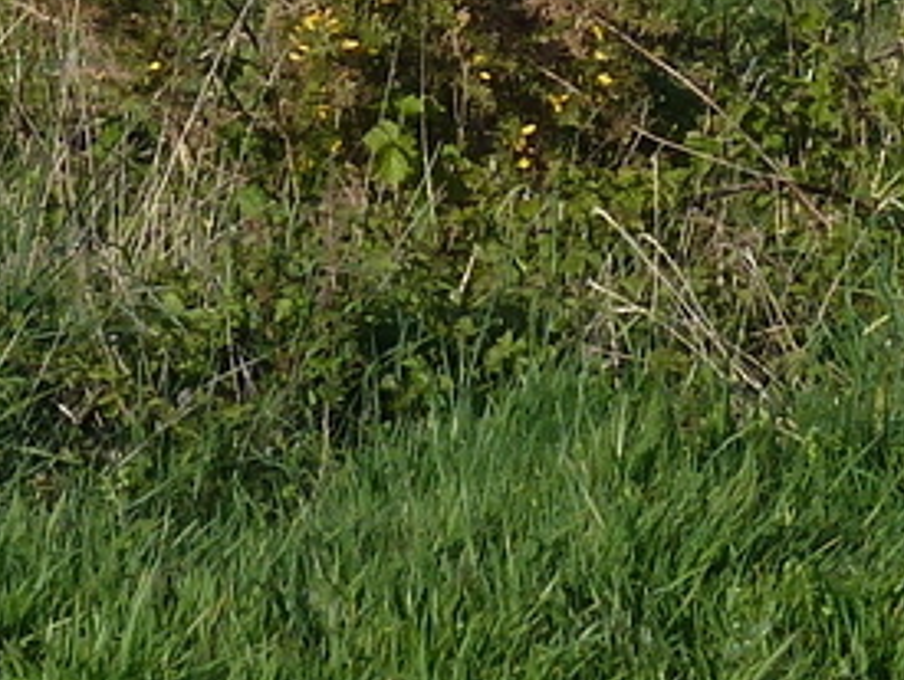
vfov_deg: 3.3
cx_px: 309
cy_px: -920
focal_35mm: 453
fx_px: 11846
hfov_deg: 4.4
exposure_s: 1/400
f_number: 4.2
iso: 80
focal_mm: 12.8
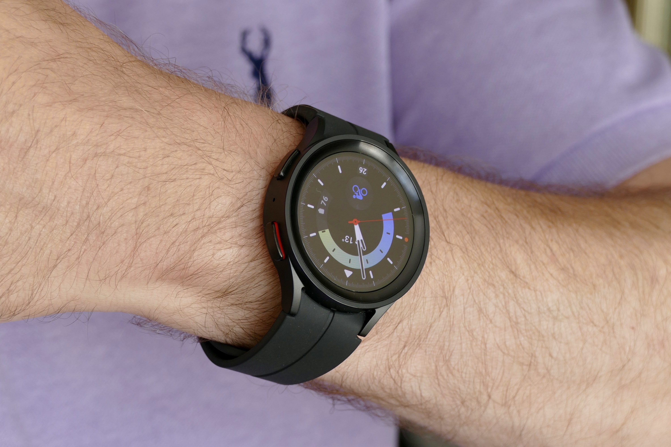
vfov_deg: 11.6
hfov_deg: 17.3
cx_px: 336
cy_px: 224
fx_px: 2199
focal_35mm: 118
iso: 200
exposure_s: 1/80
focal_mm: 43.05
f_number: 4.5
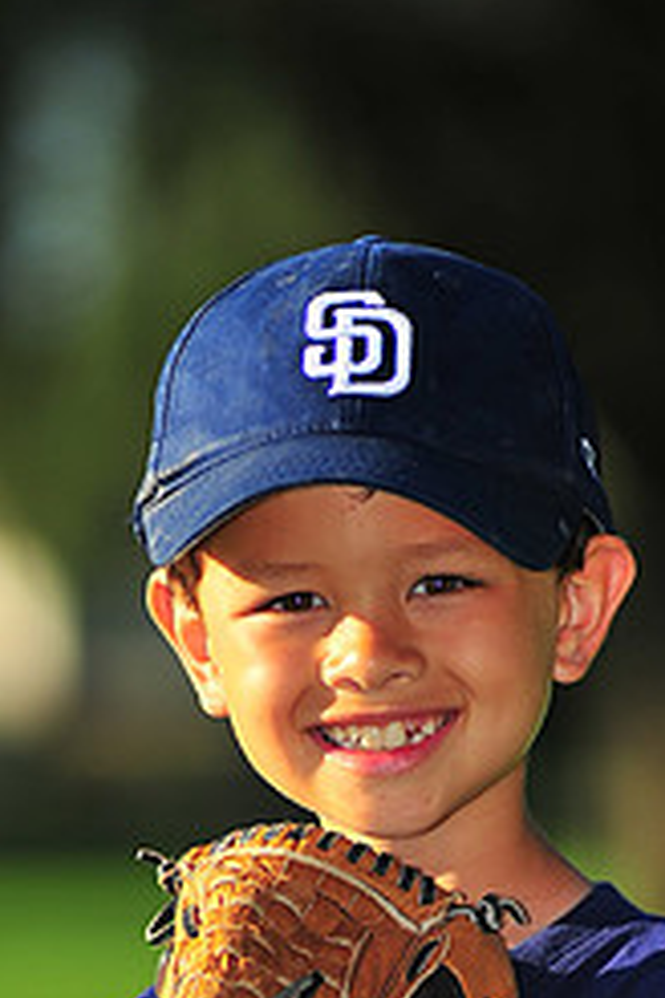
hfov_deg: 3.2
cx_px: 357
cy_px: 1087
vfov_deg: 4.8
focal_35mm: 425
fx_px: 11775
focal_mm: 180
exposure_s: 1/2500
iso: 200
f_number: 3.5
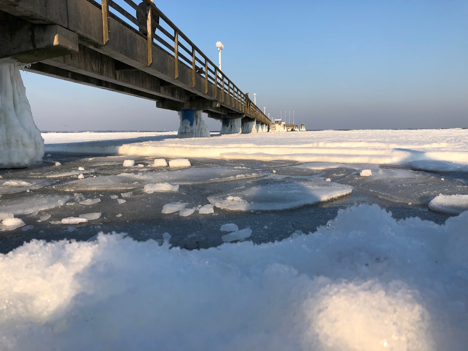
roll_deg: +0.3
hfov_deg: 63.4
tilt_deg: -6.6
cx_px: 234
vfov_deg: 49.7
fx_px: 379
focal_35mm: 28
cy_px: 176
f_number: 1.8
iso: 20
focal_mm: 3.99
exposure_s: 1/1600
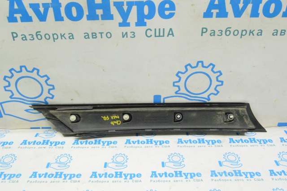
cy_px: 96
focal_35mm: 34
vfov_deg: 38.3
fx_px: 275
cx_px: 144
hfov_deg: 55.2
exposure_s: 1/20
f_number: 20
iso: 6400
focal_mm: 23
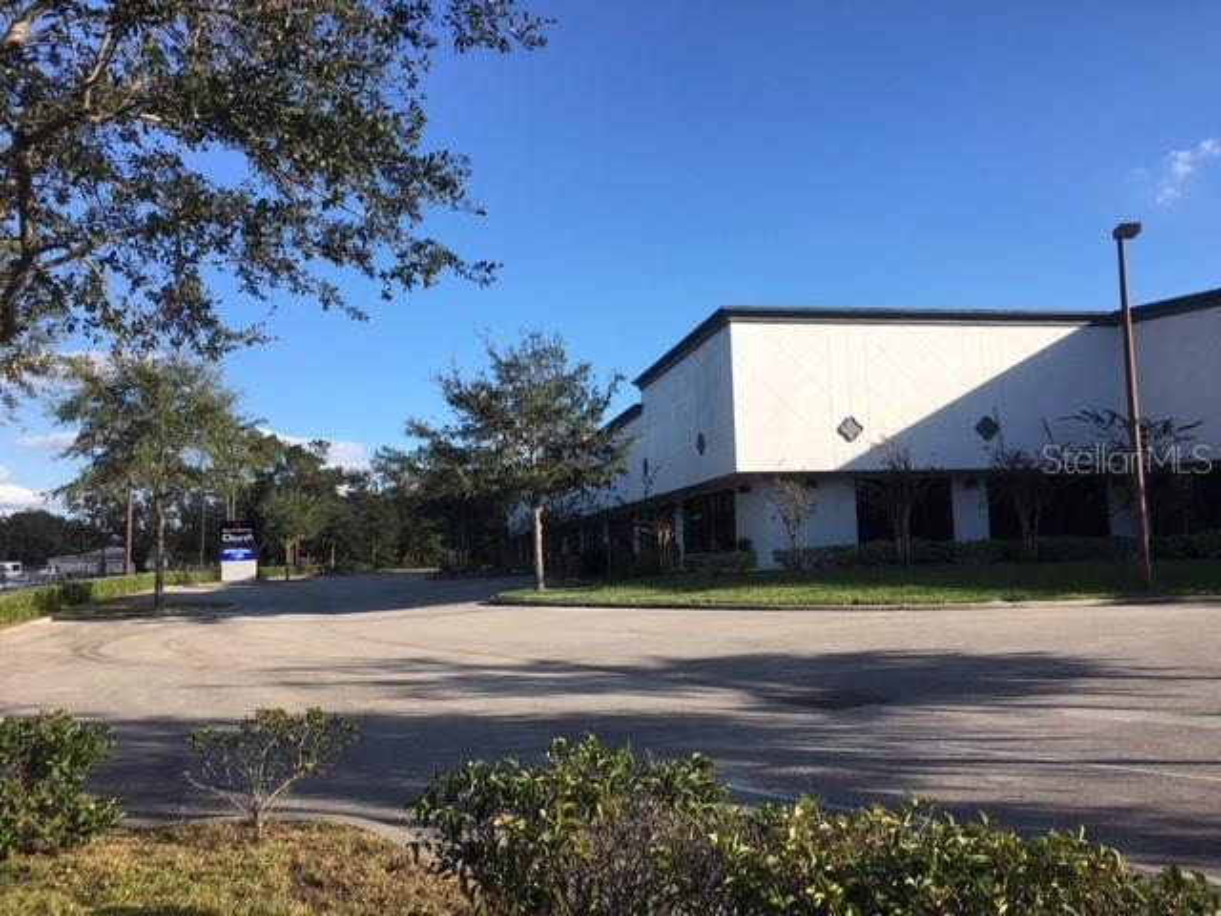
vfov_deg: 48.2
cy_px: 458
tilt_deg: +6.5
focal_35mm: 29
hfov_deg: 61.7
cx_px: 610
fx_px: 1023
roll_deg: +1.6
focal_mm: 4.15
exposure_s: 1/927
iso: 25
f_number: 2.2
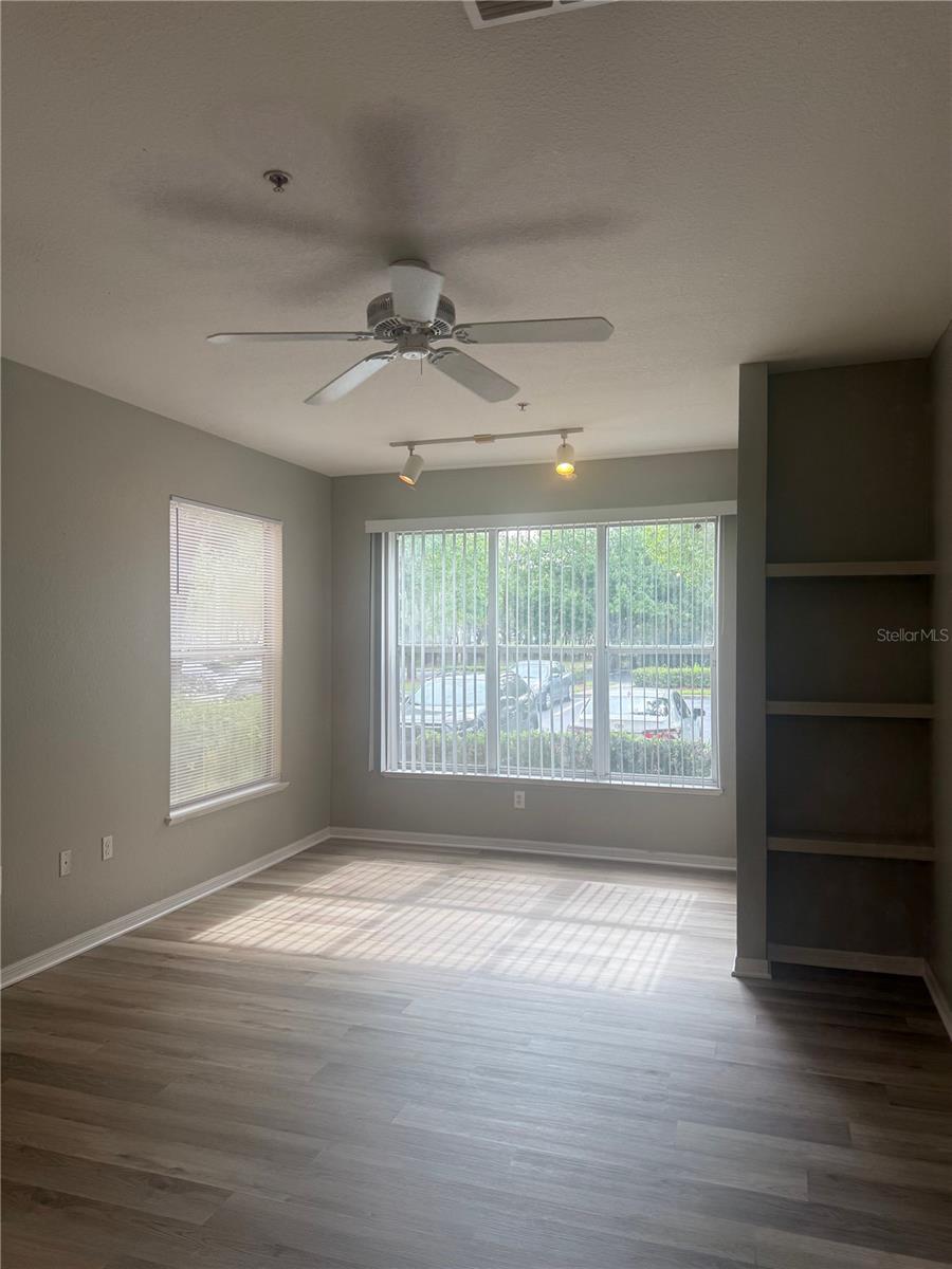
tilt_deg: +0.1
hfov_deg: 56.8
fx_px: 880
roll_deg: -0.3
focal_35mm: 24
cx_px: 476
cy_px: 634
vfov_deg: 71.6
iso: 64
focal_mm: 6.76
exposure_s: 1/178
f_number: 1.78
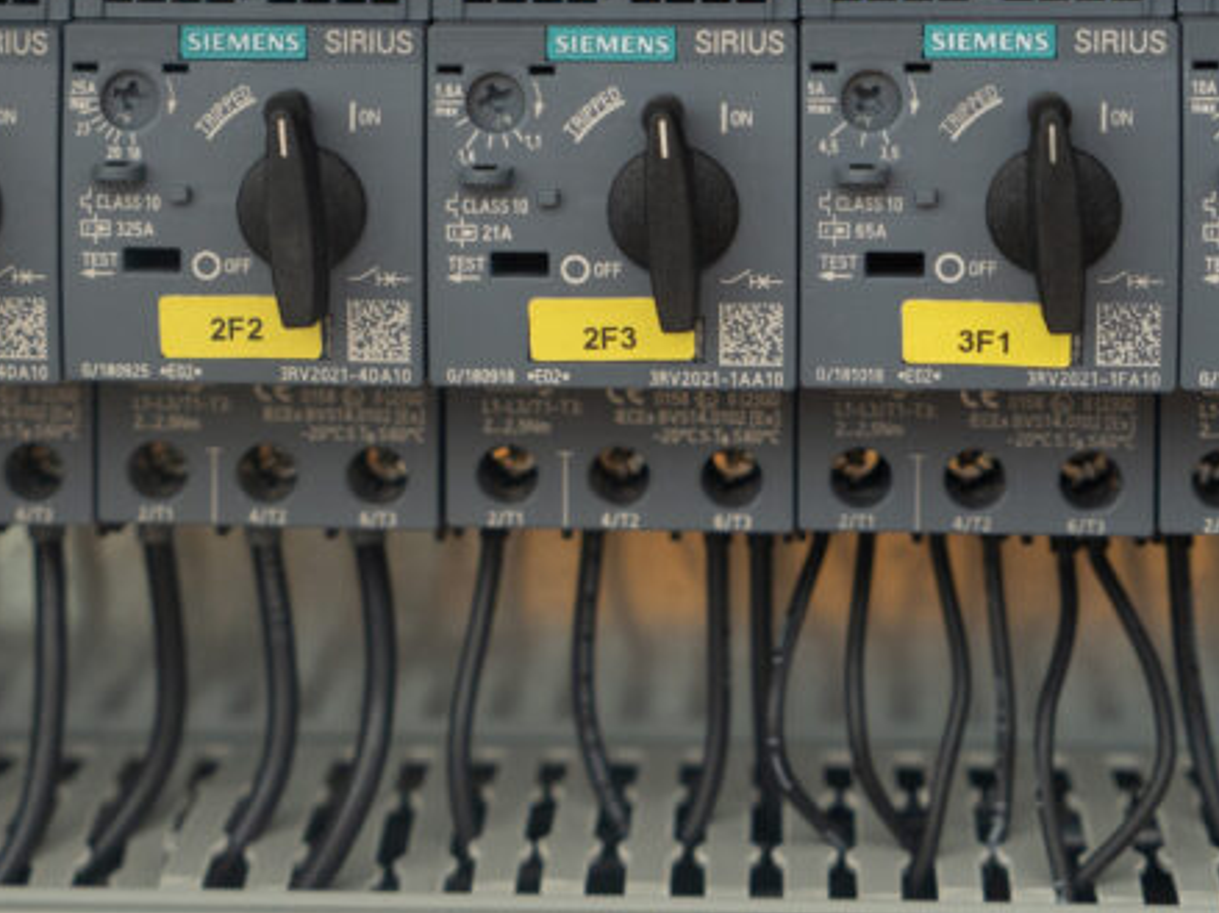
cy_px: 107
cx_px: 361
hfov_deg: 19.4
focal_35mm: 101
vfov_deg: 14.5
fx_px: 3556
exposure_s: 1/320
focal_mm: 45
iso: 800
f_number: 4
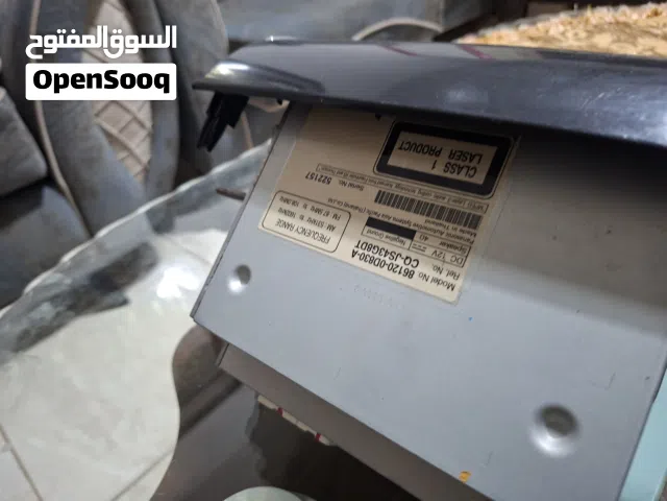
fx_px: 443
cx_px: 334
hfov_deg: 73.9
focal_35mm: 23
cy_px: 250
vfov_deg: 58.9
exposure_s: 1/25
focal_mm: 5.54
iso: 320
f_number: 1.8
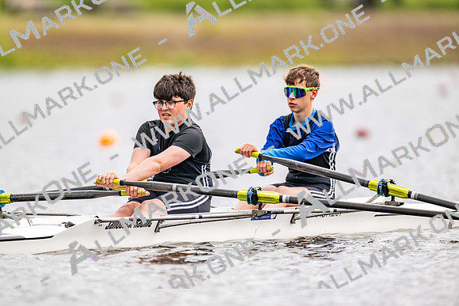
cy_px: 153
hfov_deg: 3.4
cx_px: 230
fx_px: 7651
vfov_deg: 2.3
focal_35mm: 600
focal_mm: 600
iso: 450
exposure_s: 1/2500
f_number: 4
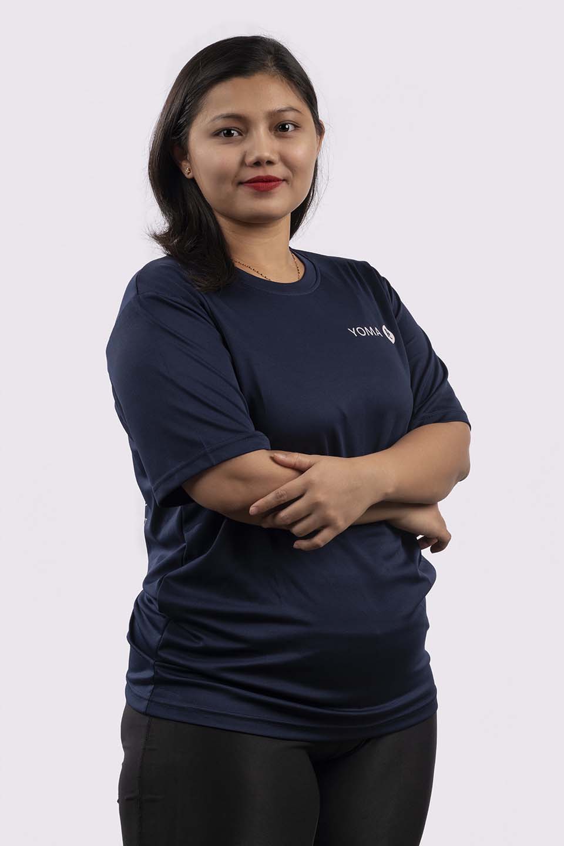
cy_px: 423
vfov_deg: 19.5
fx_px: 2467
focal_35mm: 105
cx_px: 282
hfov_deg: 13.0
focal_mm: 105
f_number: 10
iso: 100
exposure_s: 1/250
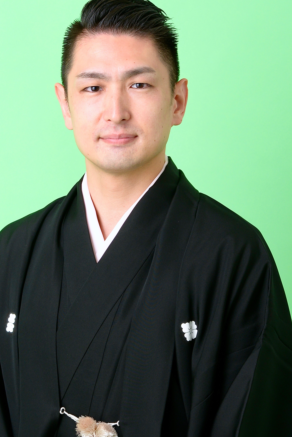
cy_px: 257
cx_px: 130
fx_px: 1738
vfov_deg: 14.3
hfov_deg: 9.6
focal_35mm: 143
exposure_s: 1/160
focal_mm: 75
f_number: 16
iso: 400
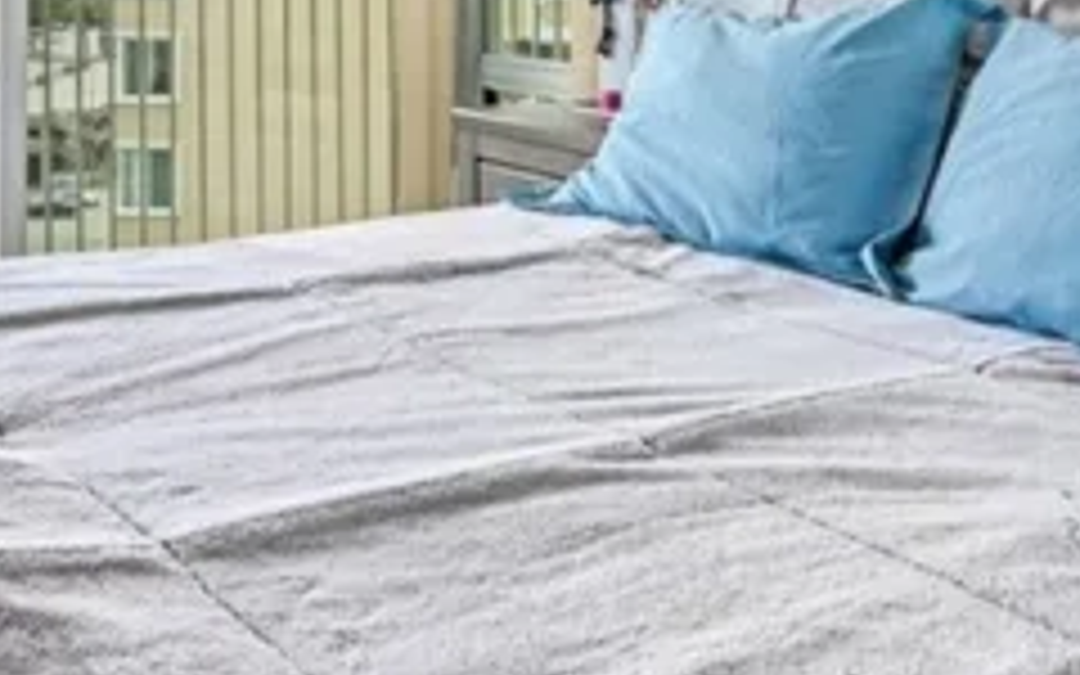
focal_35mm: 50
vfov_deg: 24.3
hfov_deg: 40.2
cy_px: -54
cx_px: 461
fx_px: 1472
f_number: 8
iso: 250
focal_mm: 14
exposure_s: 1/40
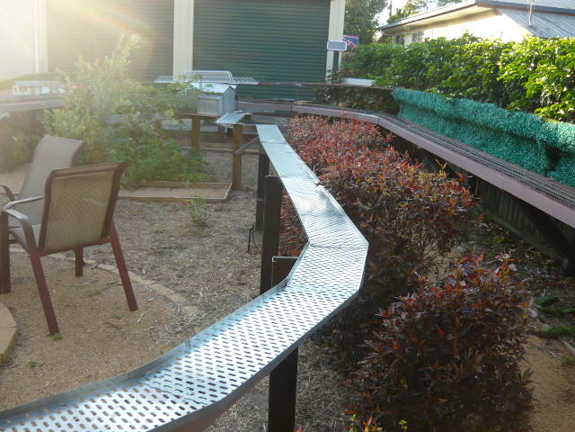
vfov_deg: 42.9
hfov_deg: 55.4
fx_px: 548
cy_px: 216
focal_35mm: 33
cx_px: 288
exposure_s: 1/125
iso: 100
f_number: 2.8
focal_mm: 5.5
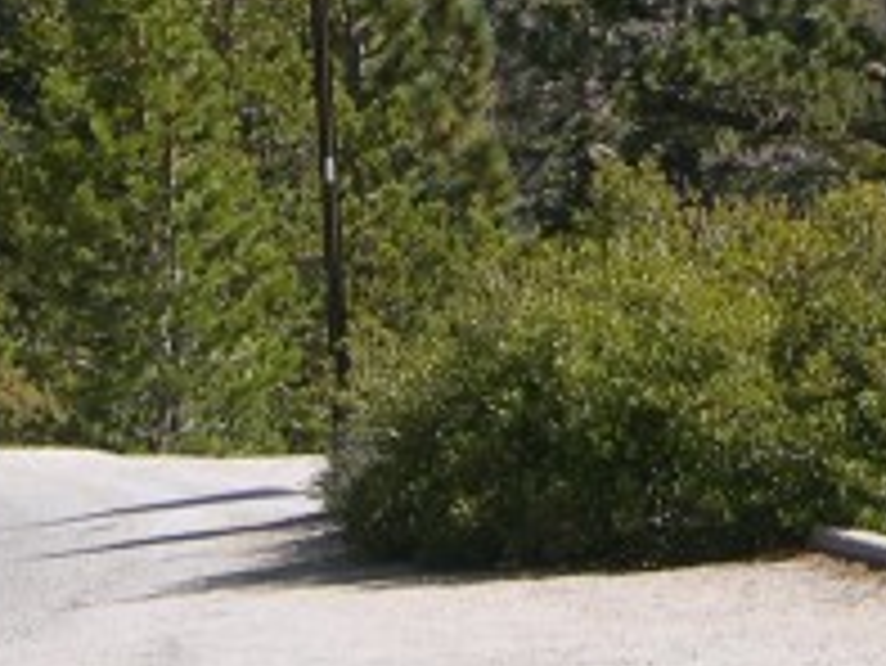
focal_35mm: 483
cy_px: -324
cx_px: 508
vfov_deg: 3.1
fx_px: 12370
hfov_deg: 4.1
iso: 50
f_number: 5
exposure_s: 1/237
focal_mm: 23.7
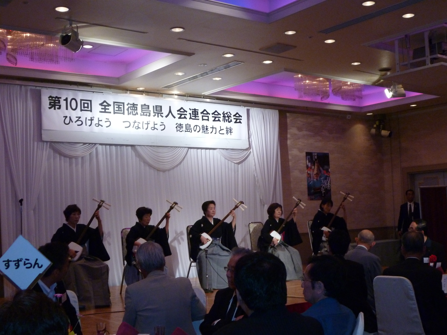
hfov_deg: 40.4
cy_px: 168
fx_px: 607
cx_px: 224
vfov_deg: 30.9
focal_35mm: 47
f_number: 3.9
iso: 320
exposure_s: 1/40
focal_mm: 8.3
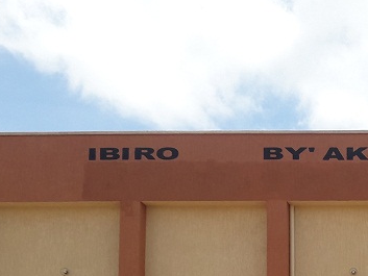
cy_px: 349
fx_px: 840
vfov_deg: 17.6
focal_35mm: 79
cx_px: 431
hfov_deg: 22.9
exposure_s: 1/1233
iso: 40
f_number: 1.9
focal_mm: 3.6
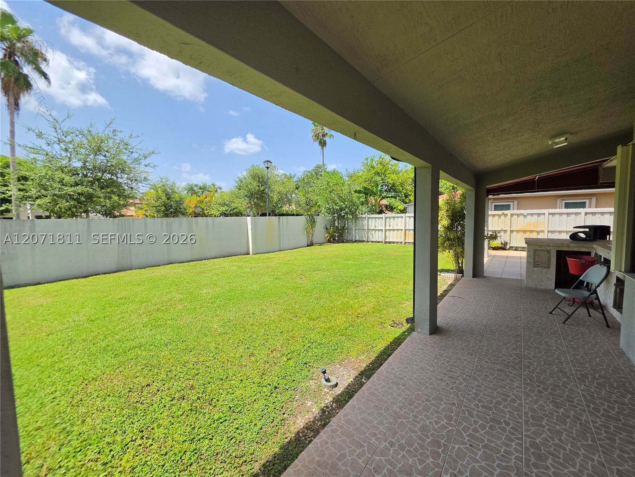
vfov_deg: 89.9
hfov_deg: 106.2
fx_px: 238
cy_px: 238
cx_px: 318
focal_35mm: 13
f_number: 1.9
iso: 32
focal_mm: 2.2
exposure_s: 1/1422
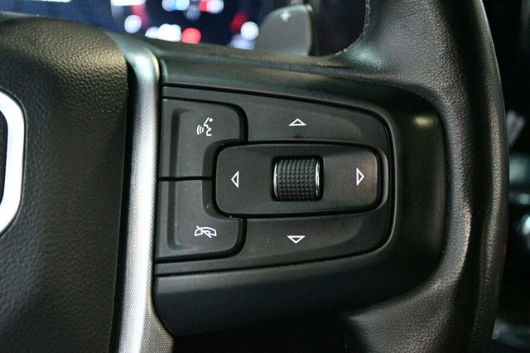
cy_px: 176
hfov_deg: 31.9
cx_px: 265
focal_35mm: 63
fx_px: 927
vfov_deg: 21.5
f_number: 5.3
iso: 12800
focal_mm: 42
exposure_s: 1/60
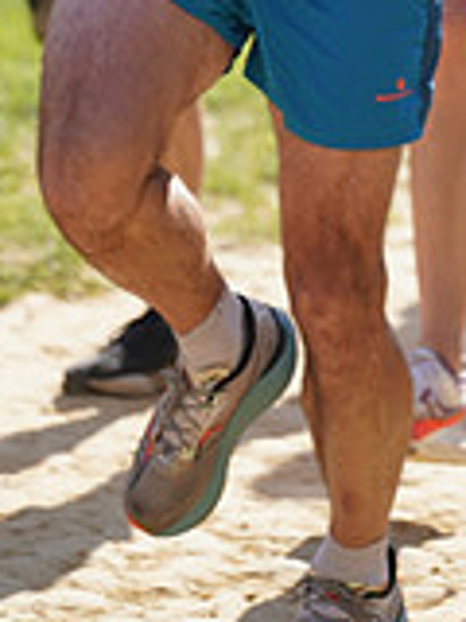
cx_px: 507
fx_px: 6569
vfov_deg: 5.3
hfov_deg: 4.1
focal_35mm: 366
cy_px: -494
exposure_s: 1/1600
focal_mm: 105
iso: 400
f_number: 4
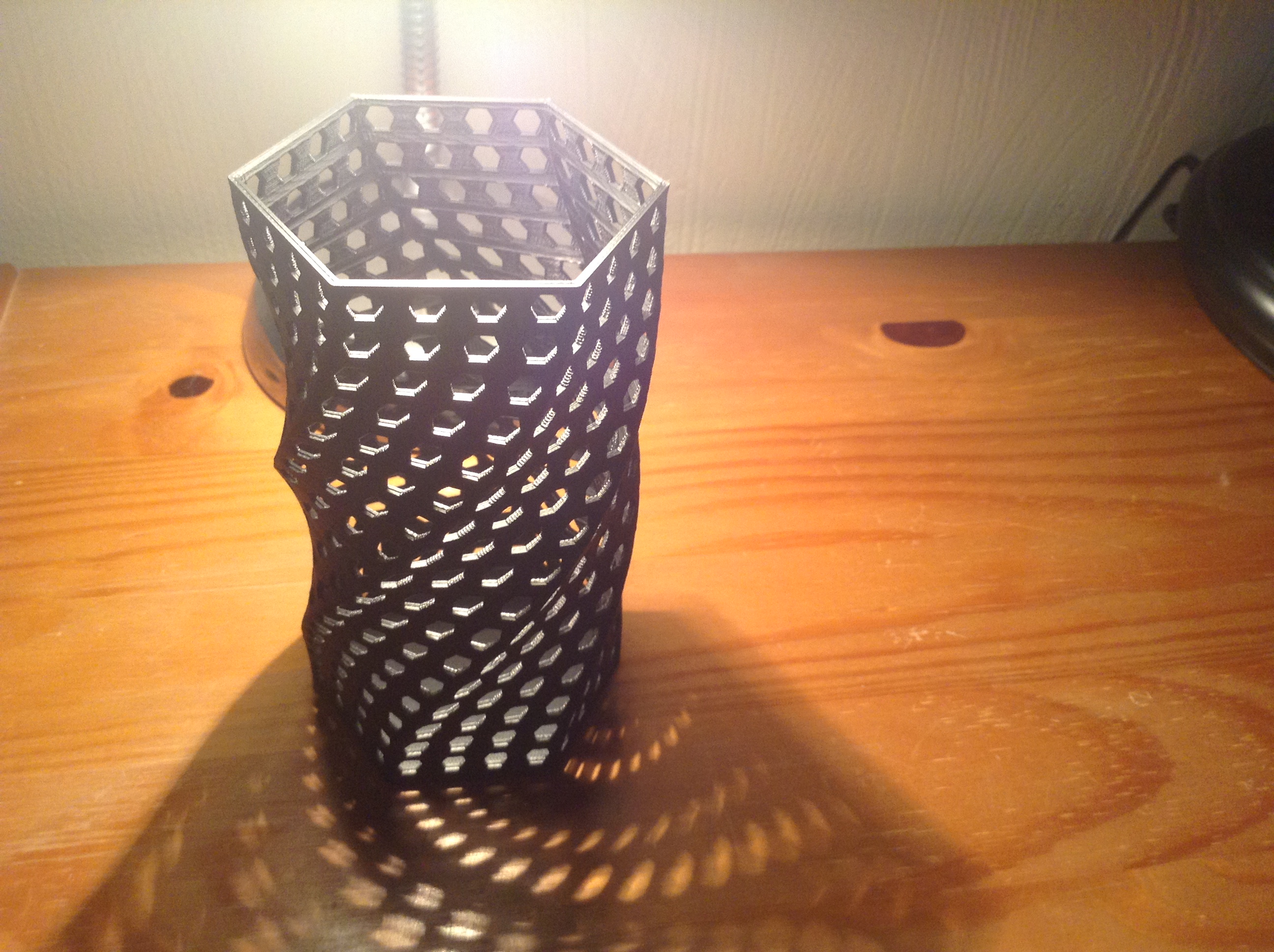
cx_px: 637
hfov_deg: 55.4
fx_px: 1213
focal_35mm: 33
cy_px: 476
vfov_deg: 42.8
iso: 80
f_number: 2.4
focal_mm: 3.3
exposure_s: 1/24
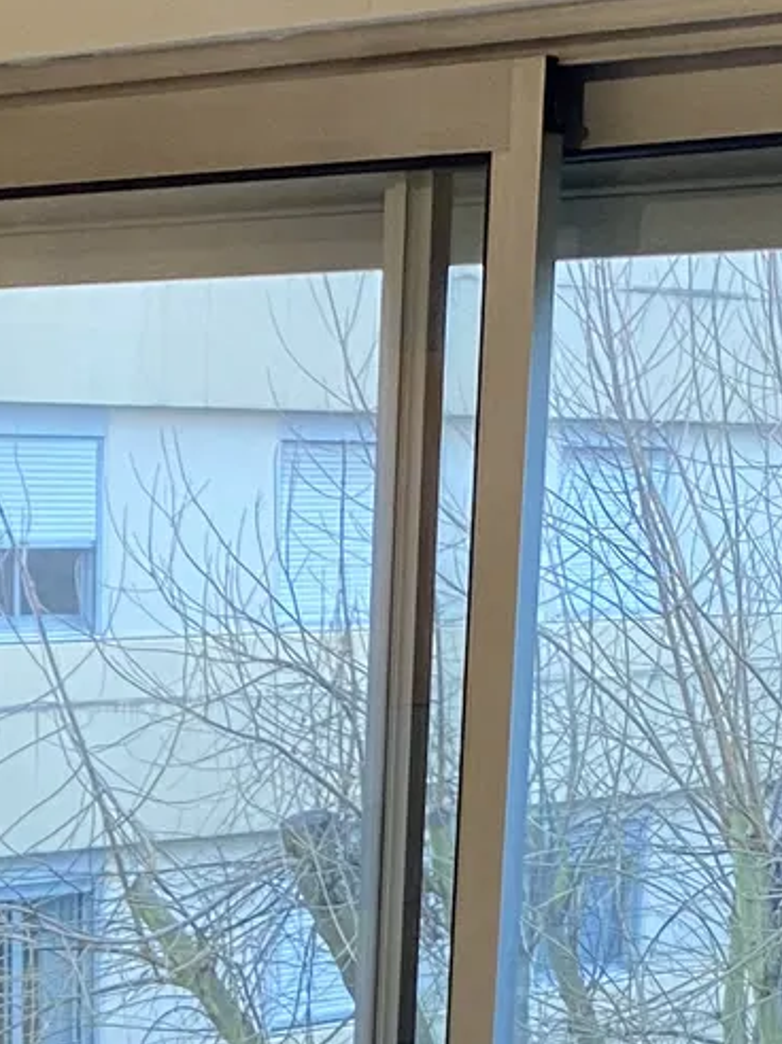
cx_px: 30
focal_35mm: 113
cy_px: 1834
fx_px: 3405
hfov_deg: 13.0
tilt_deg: -20.3
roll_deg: +0.5
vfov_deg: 15.2
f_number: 1.8
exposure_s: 1/50
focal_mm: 4.25
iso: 125
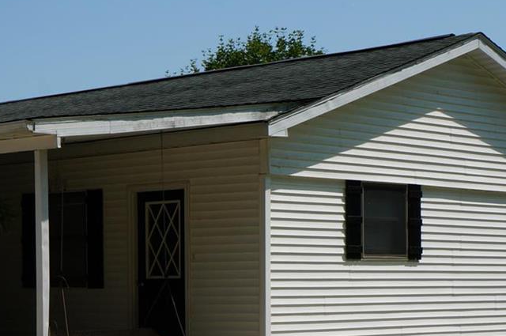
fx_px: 1474
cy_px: 320
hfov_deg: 19.3
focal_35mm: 105
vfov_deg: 12.9
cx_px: 95
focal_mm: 28
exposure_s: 1/125
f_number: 16
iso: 100
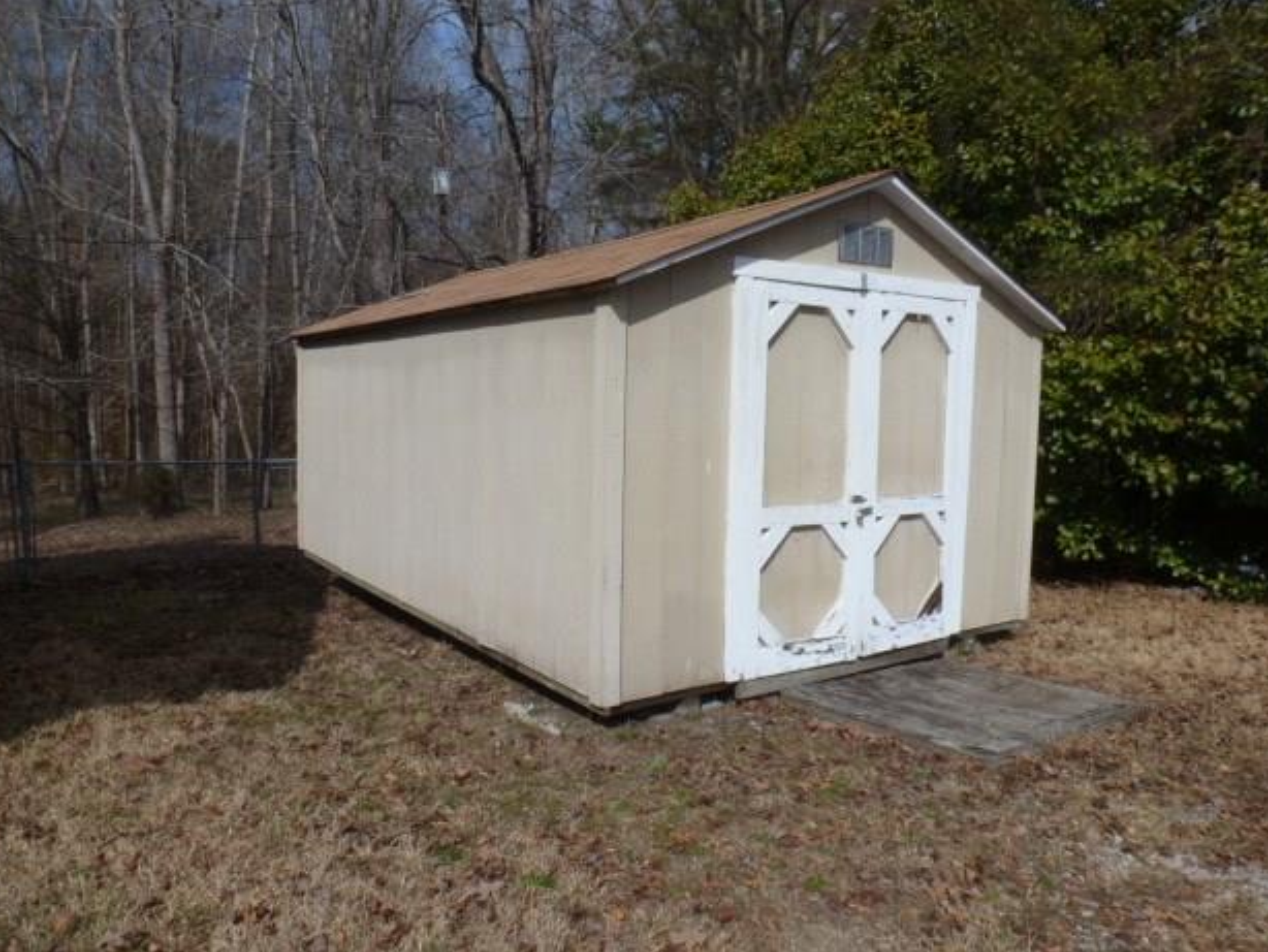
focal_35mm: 25
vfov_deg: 54.9
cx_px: 636
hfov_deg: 69.4
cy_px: 491
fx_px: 916
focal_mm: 4.3
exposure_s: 1/640
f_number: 5.6
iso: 100
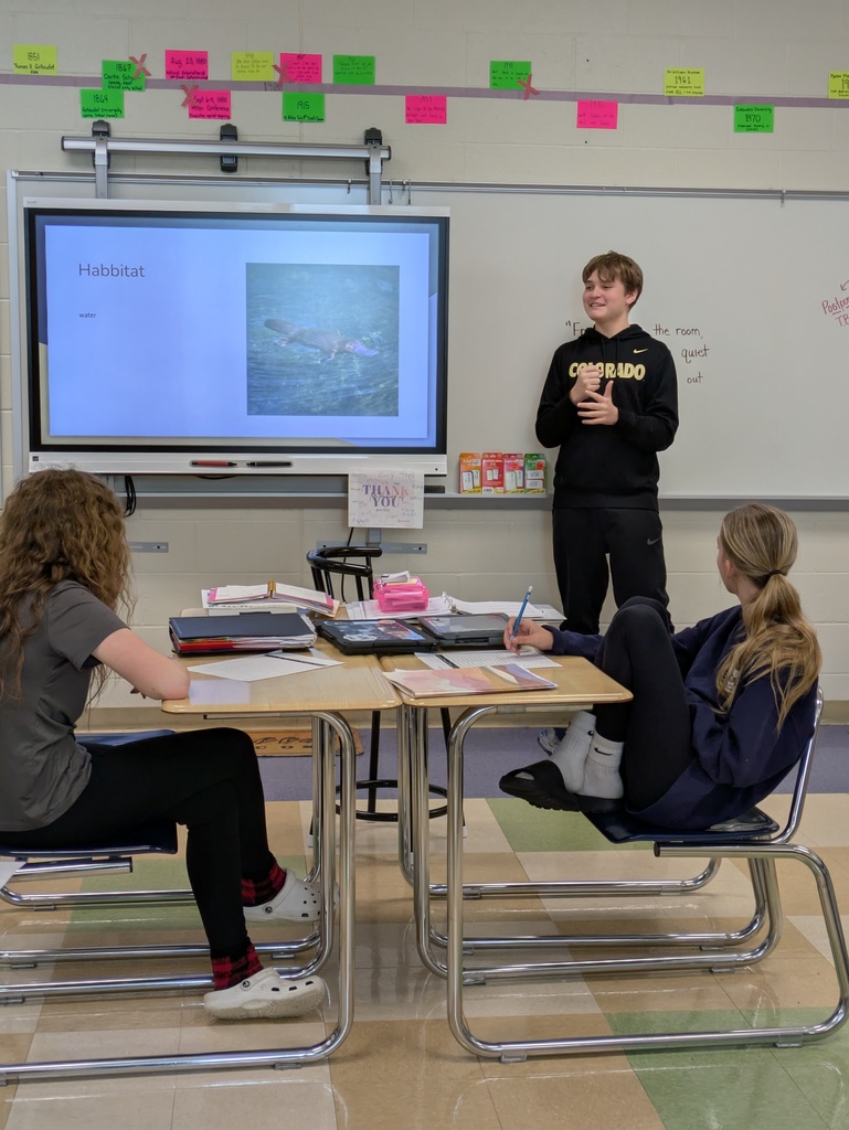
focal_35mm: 51
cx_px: 424
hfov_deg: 28.6
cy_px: 565
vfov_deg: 37.5
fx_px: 1666
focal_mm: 5.43
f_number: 1.89
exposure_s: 1/120
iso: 86
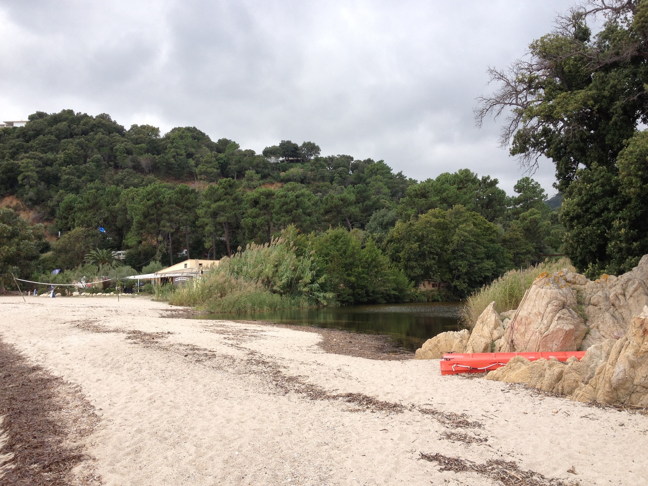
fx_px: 655
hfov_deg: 52.6
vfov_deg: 40.7
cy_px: 243
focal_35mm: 35
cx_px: 324
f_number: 2.4
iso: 64
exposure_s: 1/298
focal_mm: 4.28
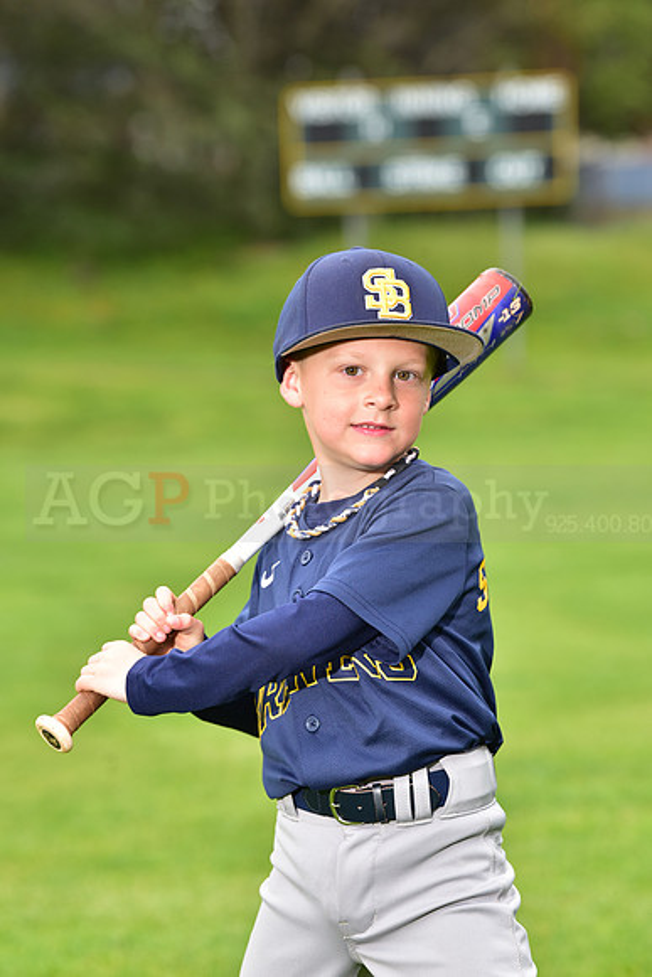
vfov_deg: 13.2
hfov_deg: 8.9
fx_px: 4208
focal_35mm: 155
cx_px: 326
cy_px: 488
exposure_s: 1/250
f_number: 5.6
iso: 400
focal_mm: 155
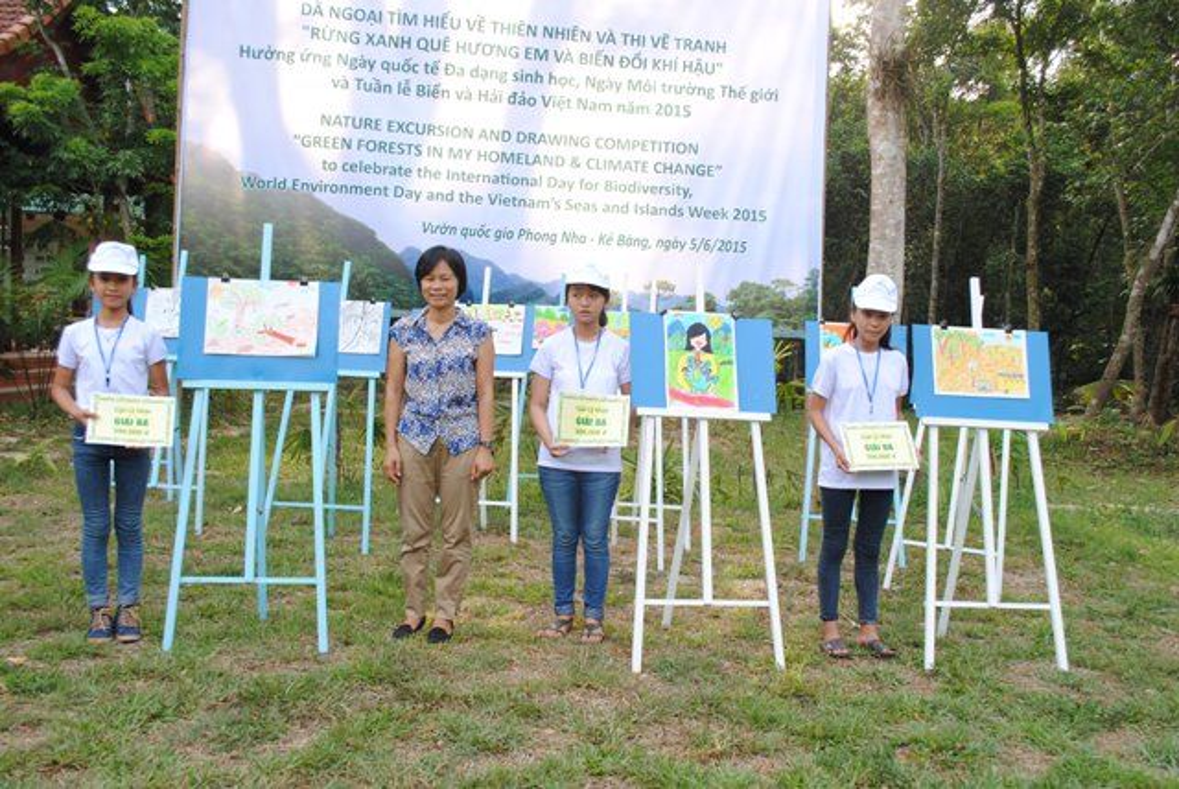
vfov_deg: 40.0
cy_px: 394
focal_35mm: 33
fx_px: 1082
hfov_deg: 57.2
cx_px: 590
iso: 200
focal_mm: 22
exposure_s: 1/100
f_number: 5.6
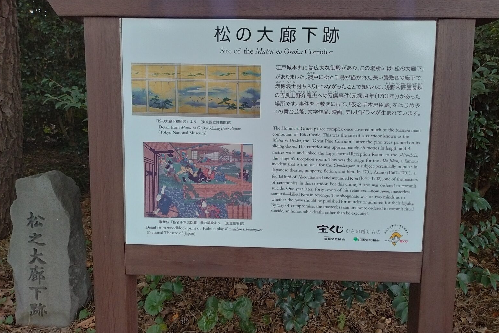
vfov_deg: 44.9
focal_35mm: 29
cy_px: 149
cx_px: 254
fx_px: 402
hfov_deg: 63.6
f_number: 1.8
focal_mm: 3.61
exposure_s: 1/60
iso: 250
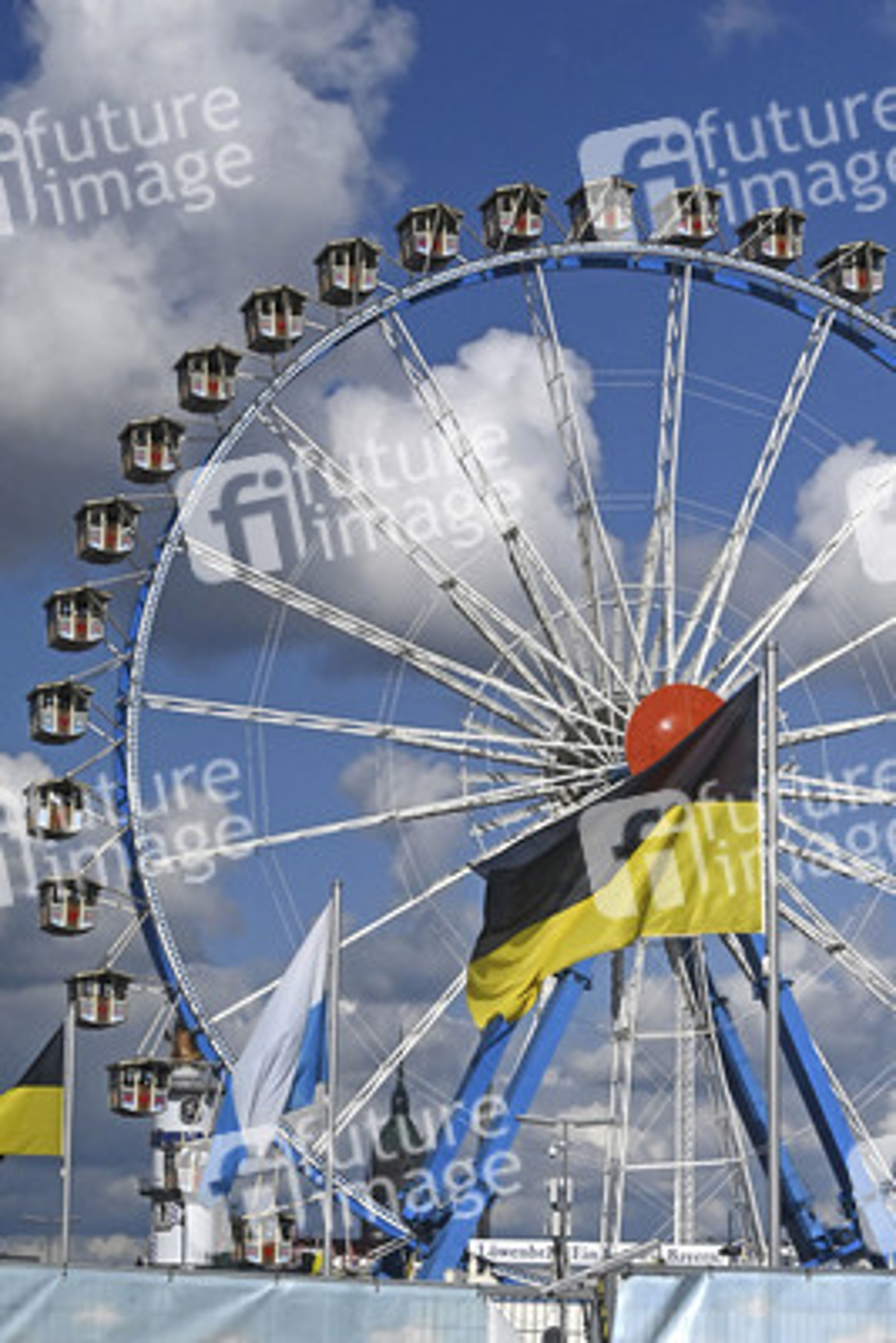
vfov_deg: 21.0
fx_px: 3618
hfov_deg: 14.1
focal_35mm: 97
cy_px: 672
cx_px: 448
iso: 4000
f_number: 22
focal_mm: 65
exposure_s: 1/8000
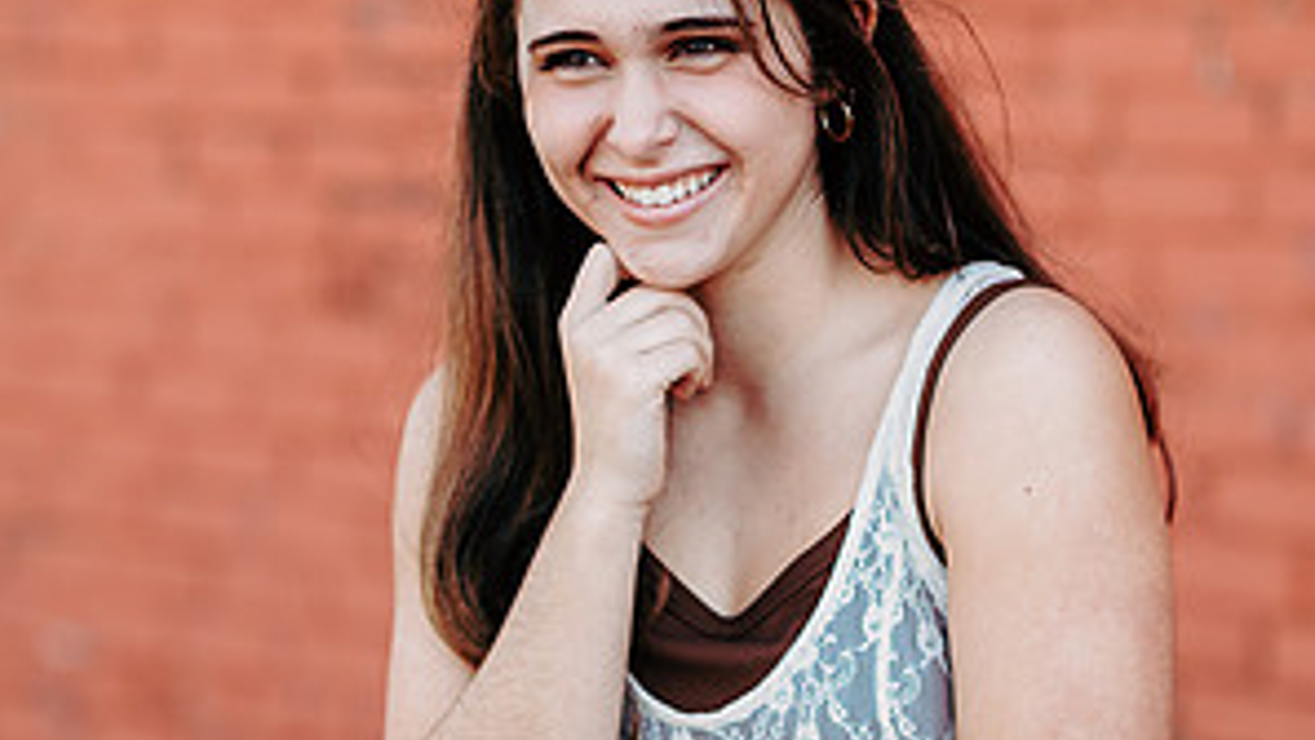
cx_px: 660
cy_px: 363
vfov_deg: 9.0
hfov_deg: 15.9
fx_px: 4707
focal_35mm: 135
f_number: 2.2
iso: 100
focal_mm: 85
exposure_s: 1/400
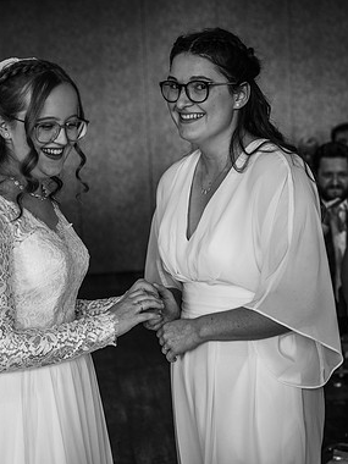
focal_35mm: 69
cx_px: 133
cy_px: 233
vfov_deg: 28.2
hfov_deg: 21.3
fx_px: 925
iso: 500
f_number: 3.5
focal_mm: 47
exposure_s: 1/200
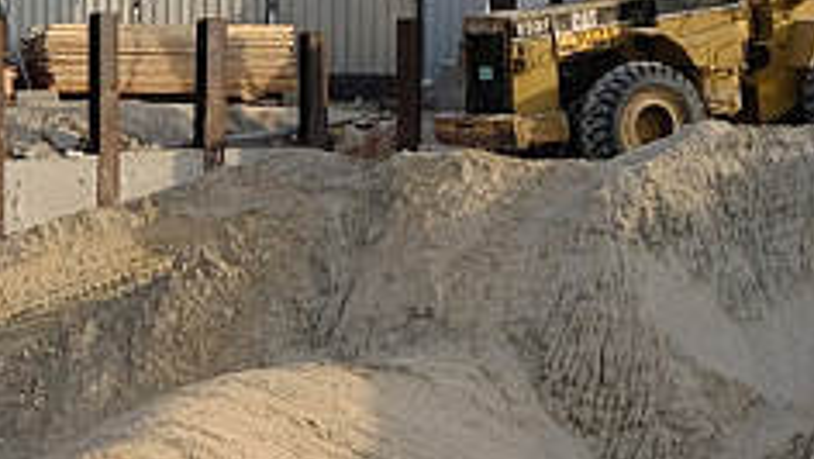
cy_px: -400
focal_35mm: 256
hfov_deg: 8.3
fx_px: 5528
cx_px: 1180
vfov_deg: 4.7
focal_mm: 24
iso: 400
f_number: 5.6
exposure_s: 1/1250
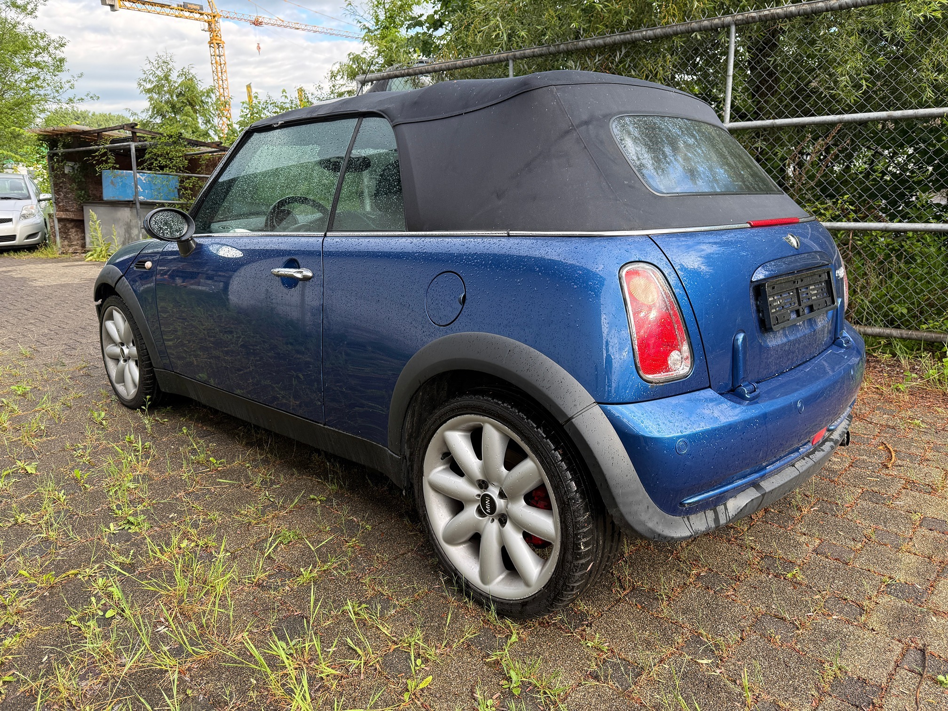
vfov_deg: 56.8
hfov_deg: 71.6
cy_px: 356
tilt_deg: -14.9
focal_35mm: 24
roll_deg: +1.0
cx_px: 474
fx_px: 657
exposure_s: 1/353
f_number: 1.78
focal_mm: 6.76
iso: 100
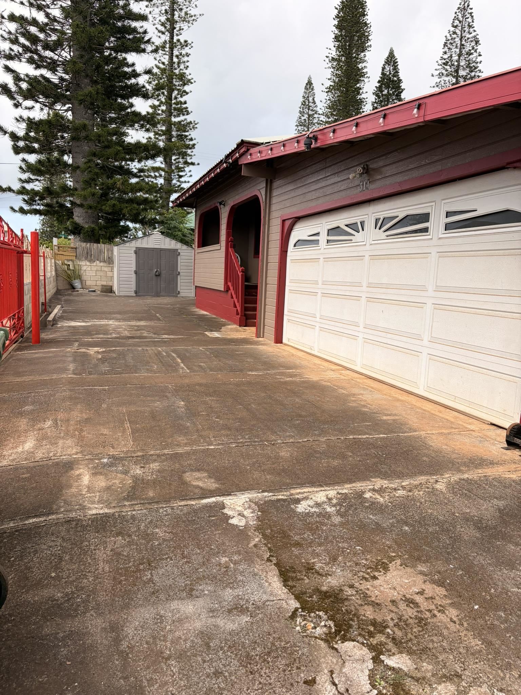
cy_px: 348
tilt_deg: -8.1
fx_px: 522
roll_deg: -3.4
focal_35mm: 26
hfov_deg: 53.1
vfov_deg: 67.3
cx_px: 260
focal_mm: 5.96
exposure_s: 1/2075
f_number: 1.6
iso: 50
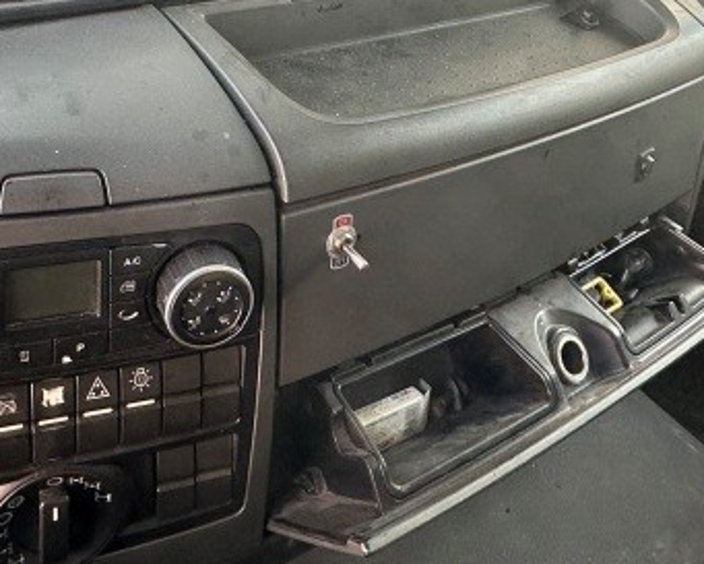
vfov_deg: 33.9
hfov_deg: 44.6
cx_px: 293
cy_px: 25
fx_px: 855
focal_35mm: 41
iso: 160
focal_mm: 2.22
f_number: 2.2
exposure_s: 1/99
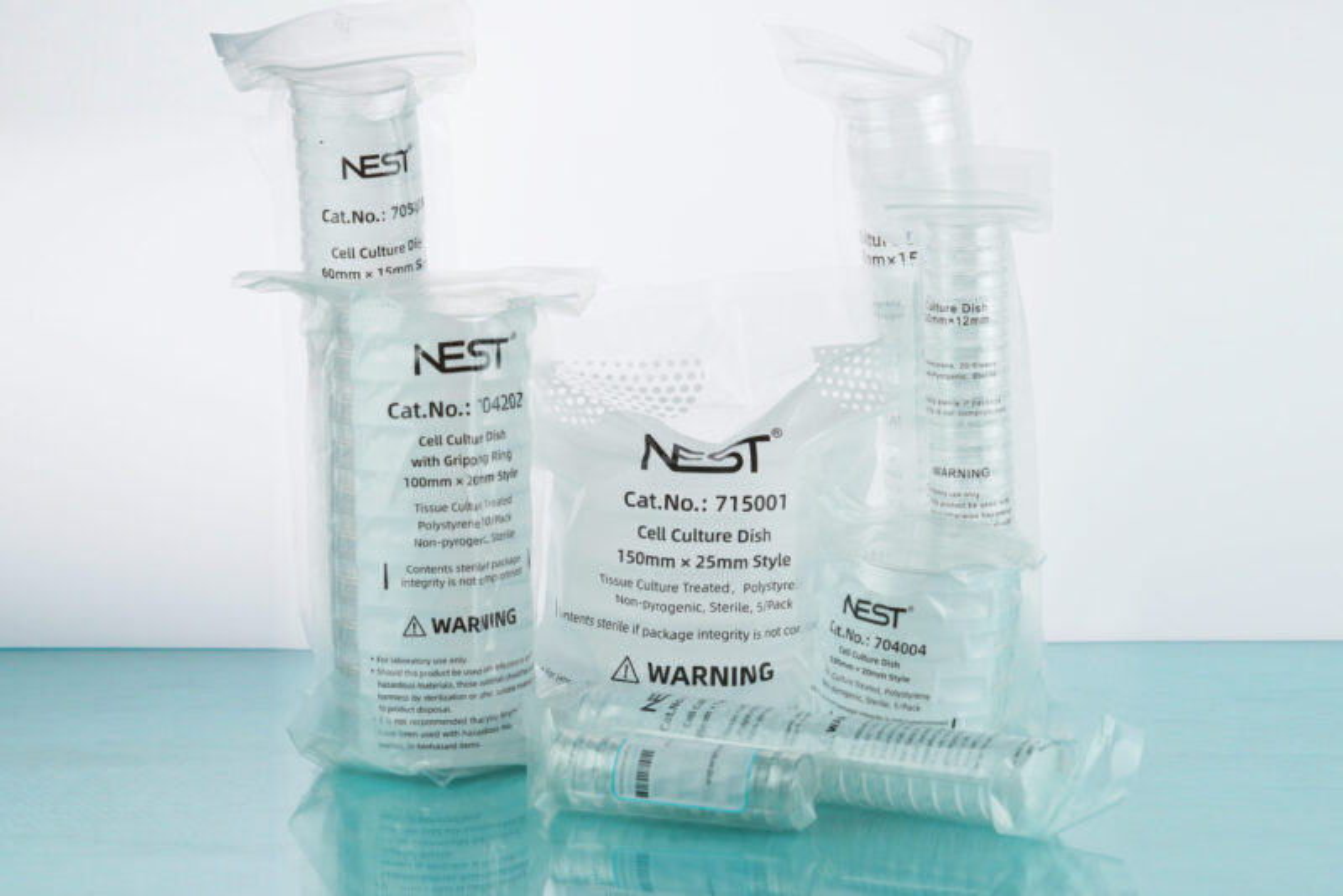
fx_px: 5038
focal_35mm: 135
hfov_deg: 15.2
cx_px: 672
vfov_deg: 10.2
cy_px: 448
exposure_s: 1/250
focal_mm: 90
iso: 320
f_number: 5
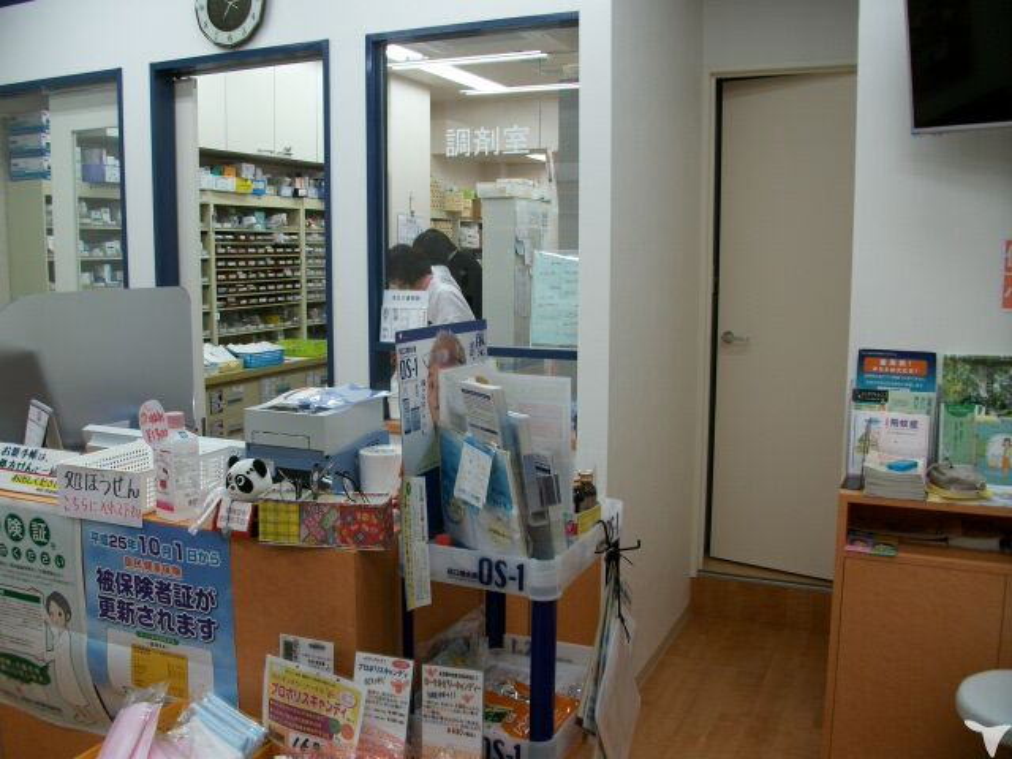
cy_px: 380
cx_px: 506
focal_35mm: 31
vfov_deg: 45.4
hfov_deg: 58.4
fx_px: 906
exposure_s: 1/56.8
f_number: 2.9
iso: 80
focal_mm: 5.7
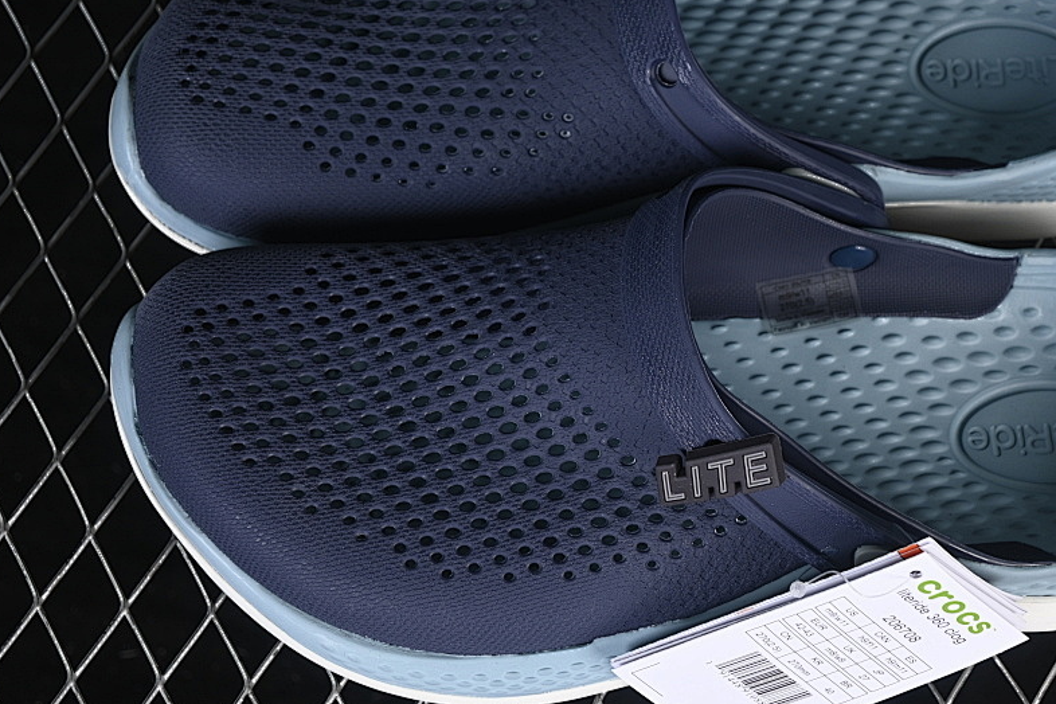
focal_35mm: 103
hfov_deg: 19.8
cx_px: 687
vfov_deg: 13.3
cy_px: 262
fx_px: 3021
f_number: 6.3
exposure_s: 1/60
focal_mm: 50
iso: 160
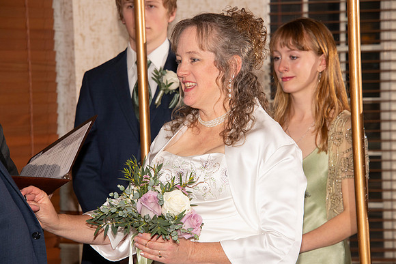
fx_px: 1980
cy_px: 132
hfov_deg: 11.4
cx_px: 198
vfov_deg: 7.6
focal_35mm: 180
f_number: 9
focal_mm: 180
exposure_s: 1/160
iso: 1000
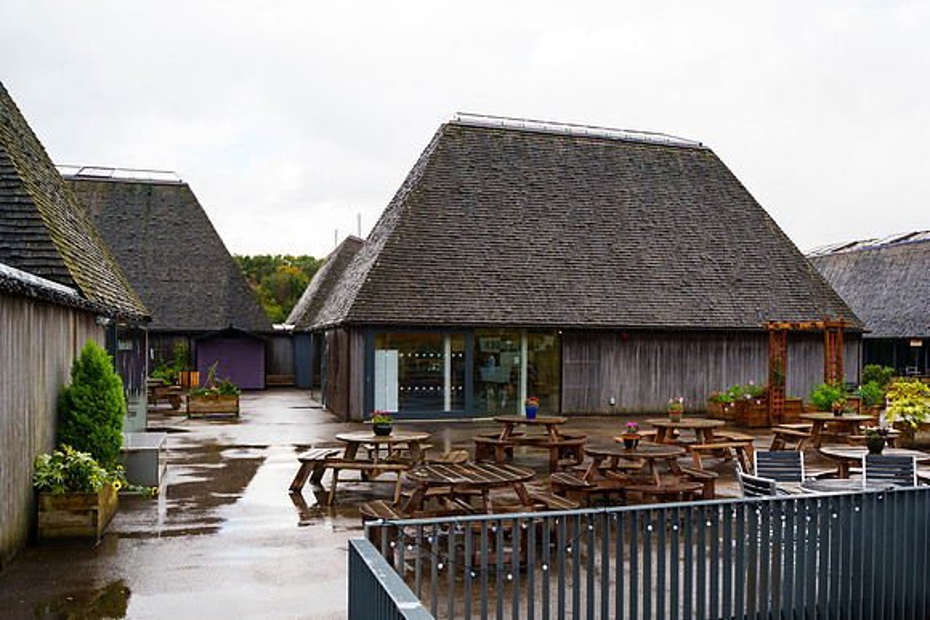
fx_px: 833
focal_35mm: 32
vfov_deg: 40.8
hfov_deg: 58.2
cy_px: 345
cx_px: 517
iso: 400
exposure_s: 1/1000
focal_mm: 29
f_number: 3.5
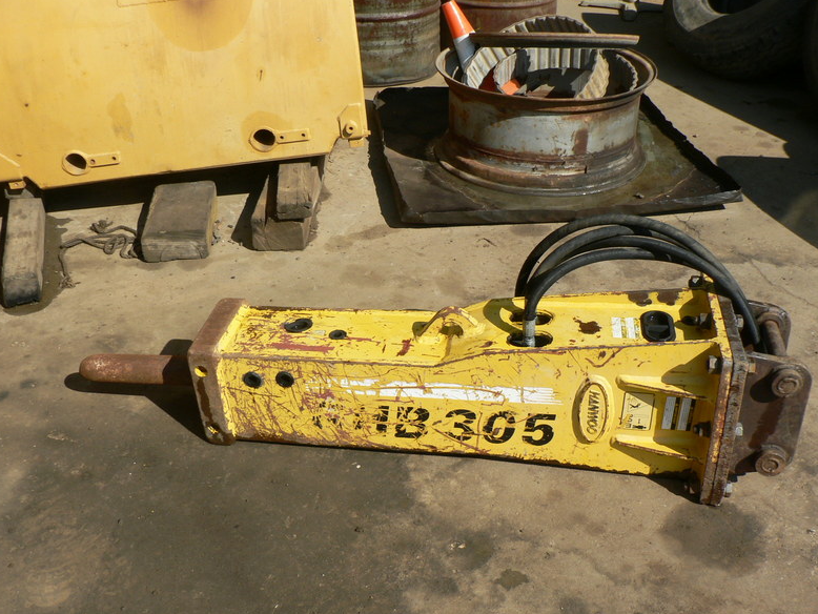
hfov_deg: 50.1
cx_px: 407
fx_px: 875
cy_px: 309
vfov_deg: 38.7
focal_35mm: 37
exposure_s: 1/400
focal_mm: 6
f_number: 5
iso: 80
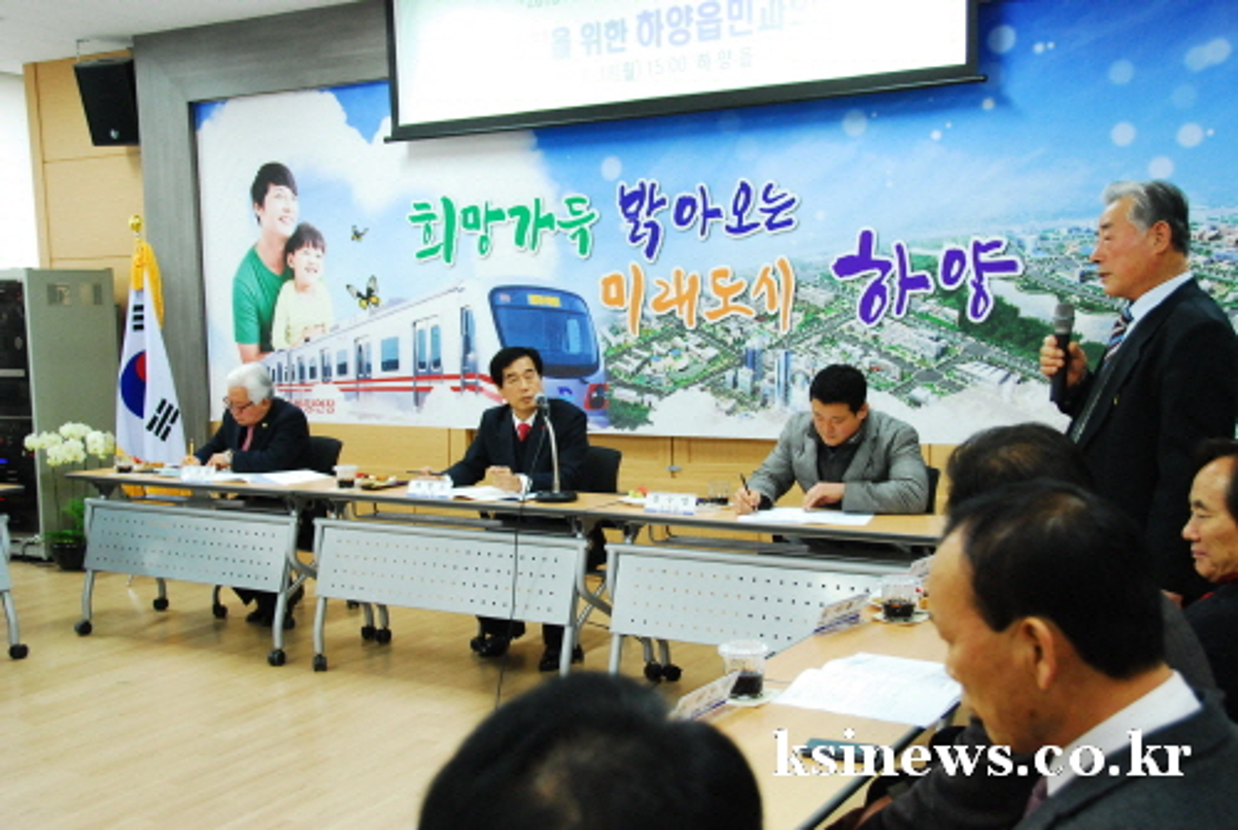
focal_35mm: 39
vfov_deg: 34.3
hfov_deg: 49.5
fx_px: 1343
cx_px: 619
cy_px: 415
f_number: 4
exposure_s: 1/60
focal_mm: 26
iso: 1250
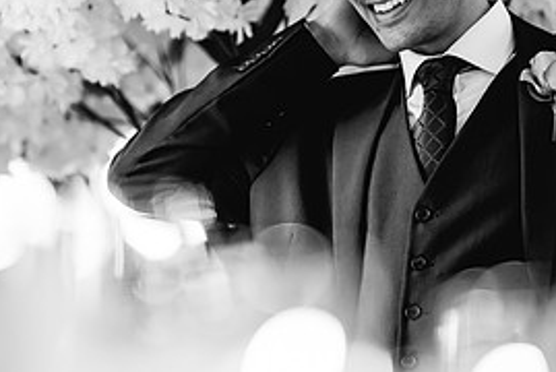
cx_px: 176
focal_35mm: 183
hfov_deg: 11.2
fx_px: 2829
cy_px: 73
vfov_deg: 7.5
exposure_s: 1/250
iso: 800
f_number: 1.4
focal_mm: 85
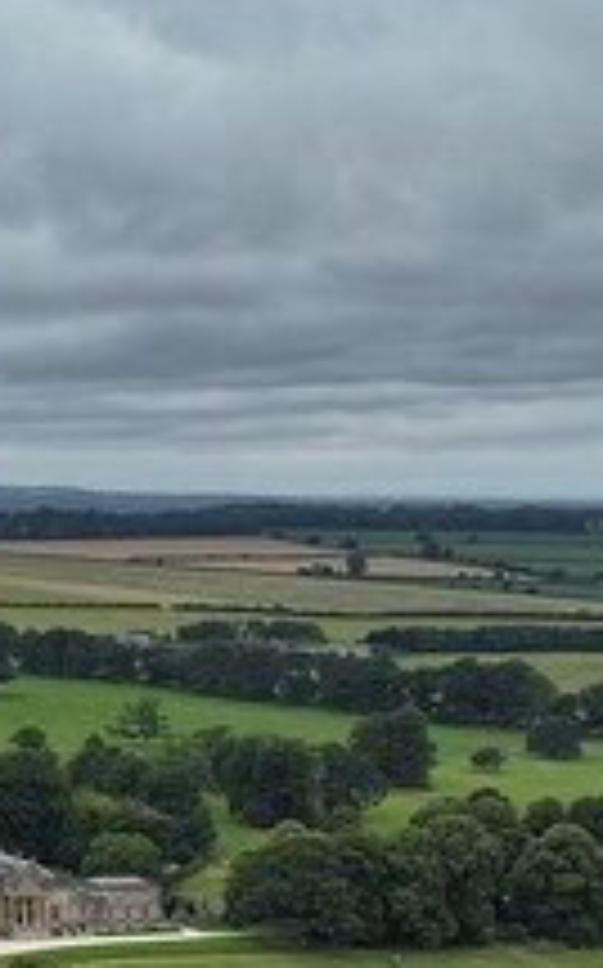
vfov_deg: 26.2
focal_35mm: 79
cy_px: 491
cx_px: -722
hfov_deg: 13.3
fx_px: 2081
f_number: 2.8
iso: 110
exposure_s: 1/1600
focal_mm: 12.29
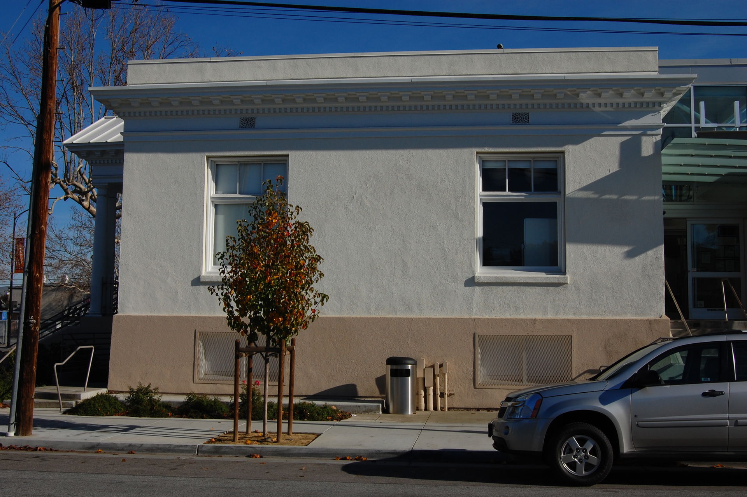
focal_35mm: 39
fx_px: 809
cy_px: 248
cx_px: 374
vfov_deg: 34.2
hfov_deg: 49.6
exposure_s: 1/250
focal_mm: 26
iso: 200
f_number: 16
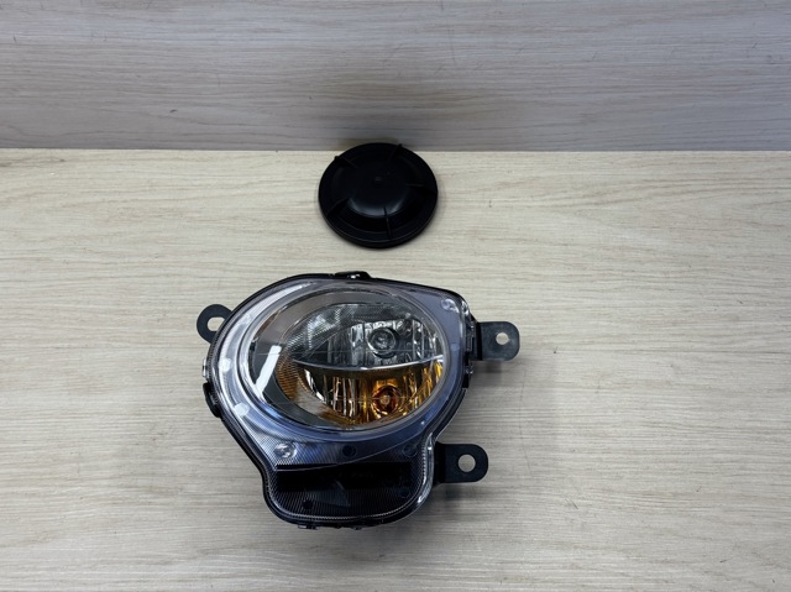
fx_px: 1096
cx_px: 396
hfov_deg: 39.7
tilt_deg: -61.9
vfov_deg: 30.2
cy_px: 296
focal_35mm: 48
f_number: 1.78
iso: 64
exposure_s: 1/210
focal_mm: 6.76
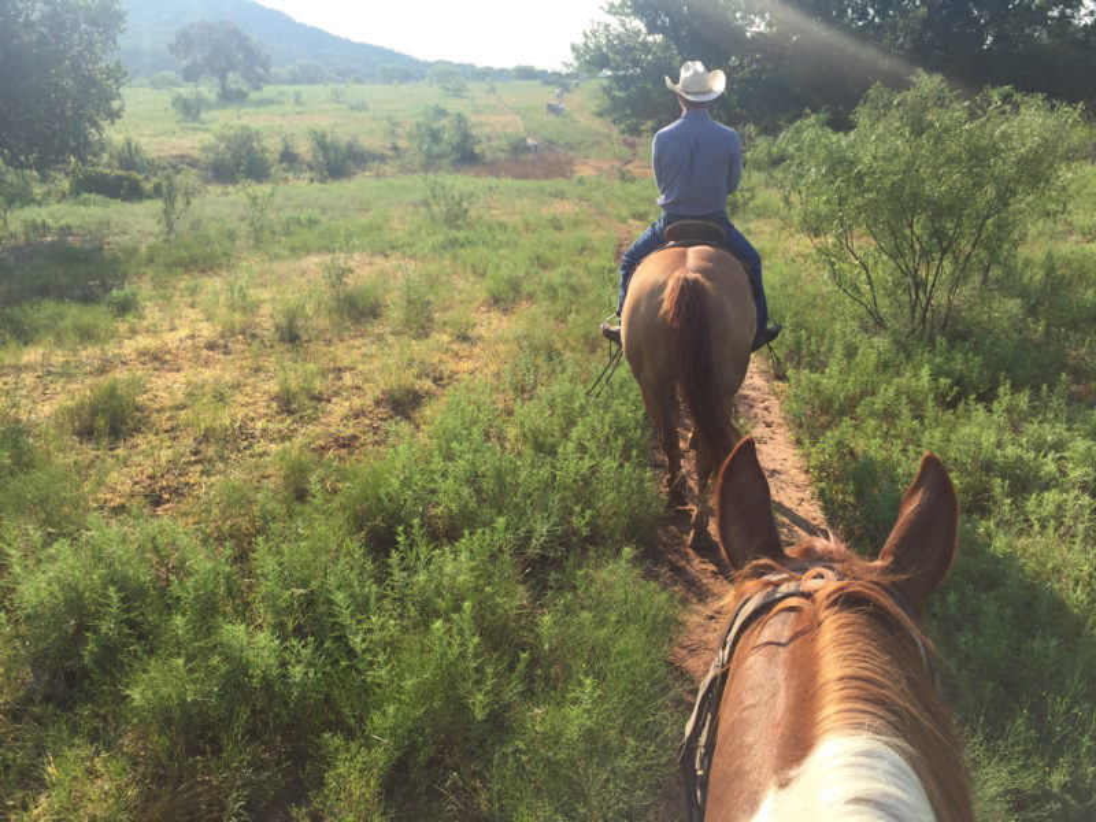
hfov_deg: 61.7
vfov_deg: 48.2
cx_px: 548
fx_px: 918
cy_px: 411
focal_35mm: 29
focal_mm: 4.15
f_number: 2.2
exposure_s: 1/1099
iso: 32
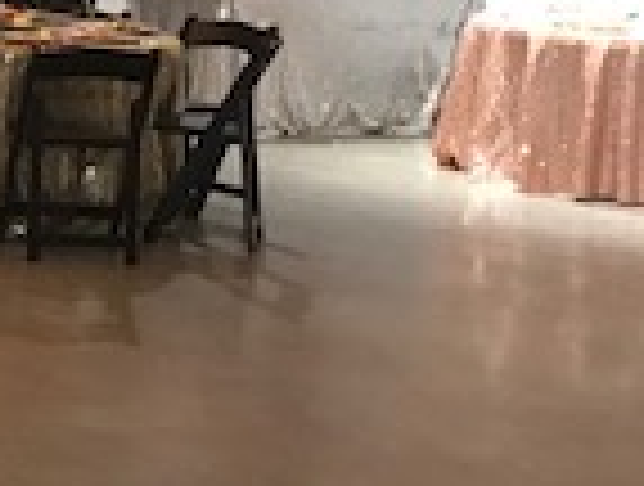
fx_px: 2331
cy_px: -4
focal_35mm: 125
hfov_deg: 13.6
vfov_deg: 11.8
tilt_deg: -3.8
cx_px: -612
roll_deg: -3.1
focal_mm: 3.99
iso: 80
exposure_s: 1/6
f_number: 1.8
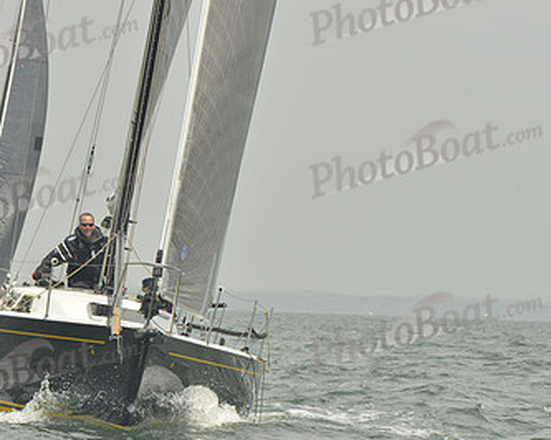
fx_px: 5069
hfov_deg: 6.2
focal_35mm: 311
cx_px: 225
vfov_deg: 5.0
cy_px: 264
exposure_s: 1/1250
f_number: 11
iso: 560
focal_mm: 190
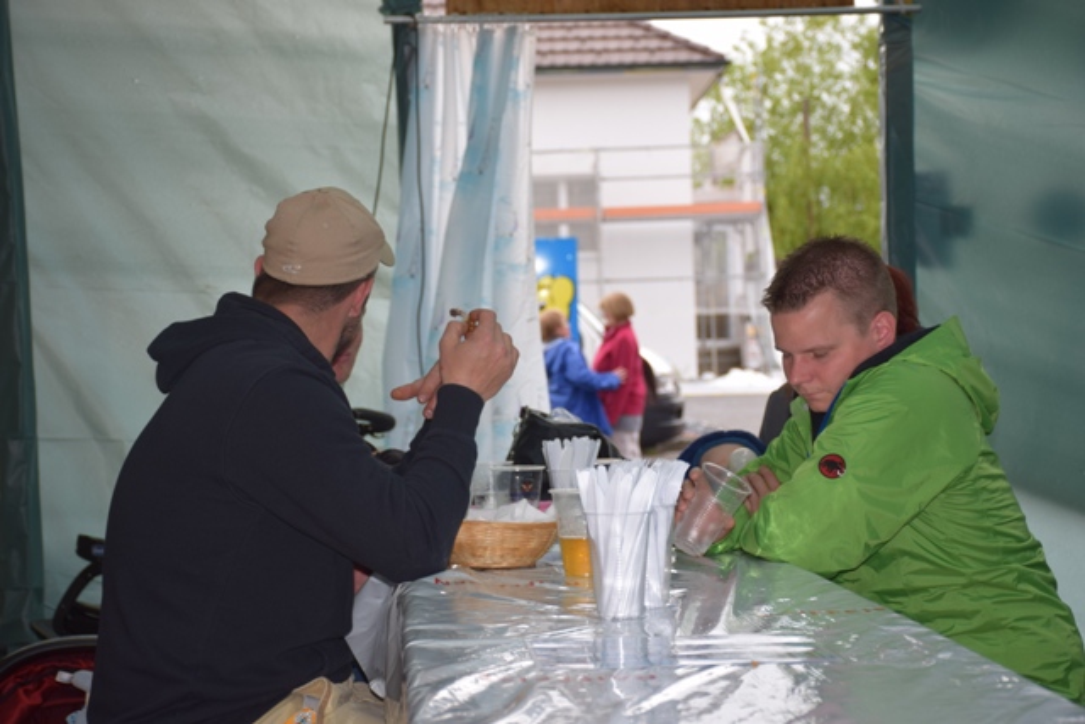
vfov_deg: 18.2
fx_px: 2261
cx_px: 542
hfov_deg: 27.0
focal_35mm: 75
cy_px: 362
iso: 100
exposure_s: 1/160
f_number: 4.8
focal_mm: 50
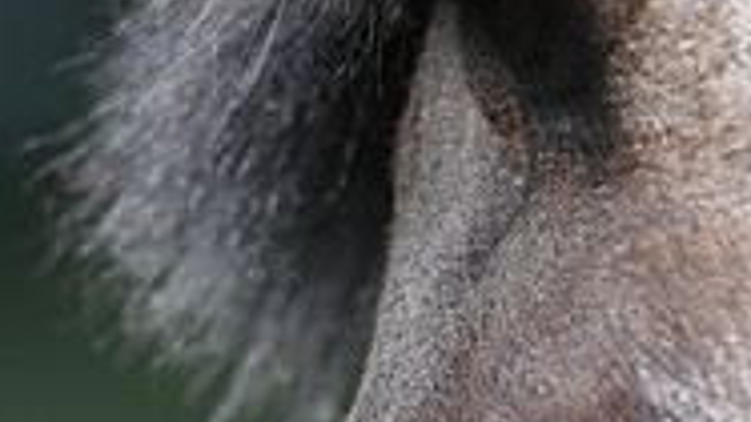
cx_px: 384
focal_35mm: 925
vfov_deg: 1.3
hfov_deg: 2.3
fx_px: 18412
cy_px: 993
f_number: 3.5
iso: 280
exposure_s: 1/1250
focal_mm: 190
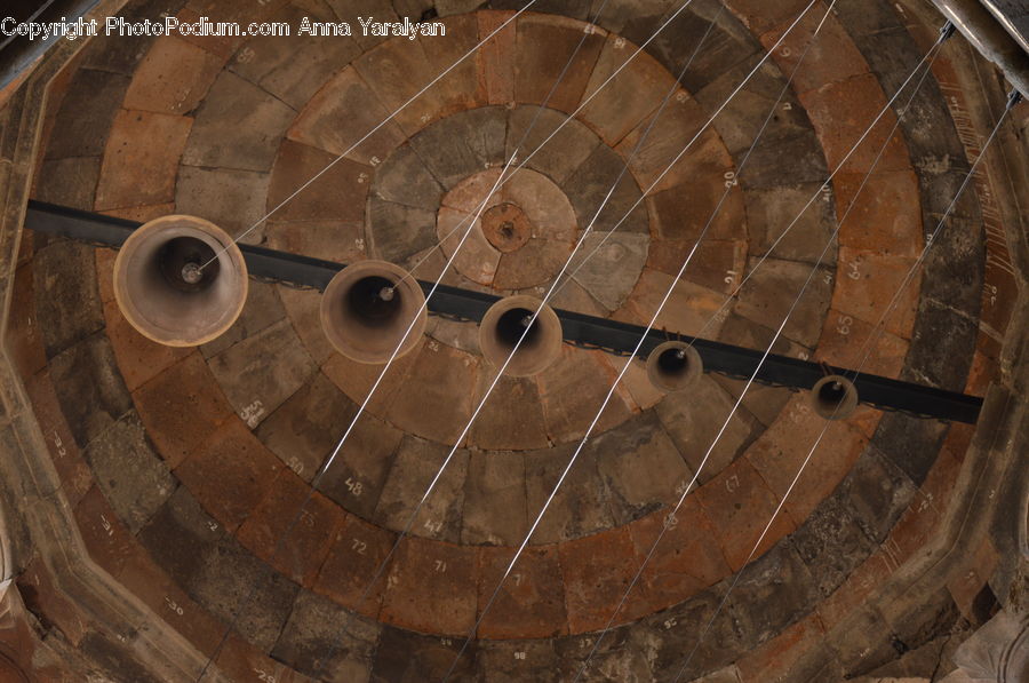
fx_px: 2226
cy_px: 342
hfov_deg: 26.0
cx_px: 514
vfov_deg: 17.4
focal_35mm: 78
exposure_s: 1/100
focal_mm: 52
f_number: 5
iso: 200
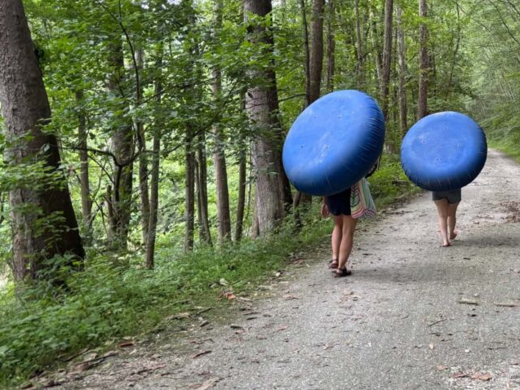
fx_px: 736
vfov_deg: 29.6
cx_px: 488
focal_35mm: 49
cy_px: 146
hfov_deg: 36.0
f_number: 1.6
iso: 100
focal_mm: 6
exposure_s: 1/121
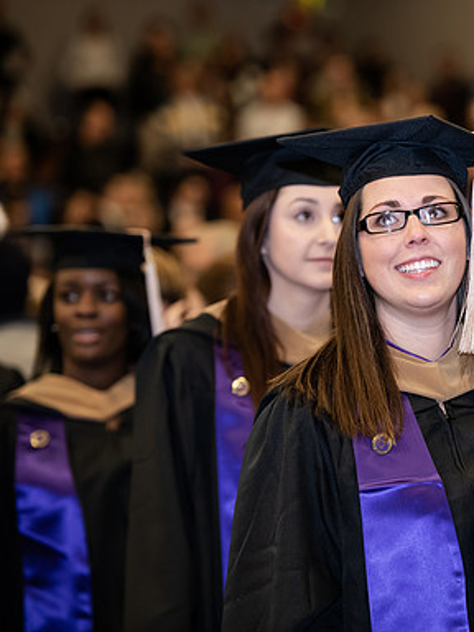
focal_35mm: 196
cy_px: 315
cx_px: 464
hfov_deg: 7.5
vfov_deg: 10.1
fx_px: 3578
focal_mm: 135
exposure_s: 1/200
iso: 2000
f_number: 3.2
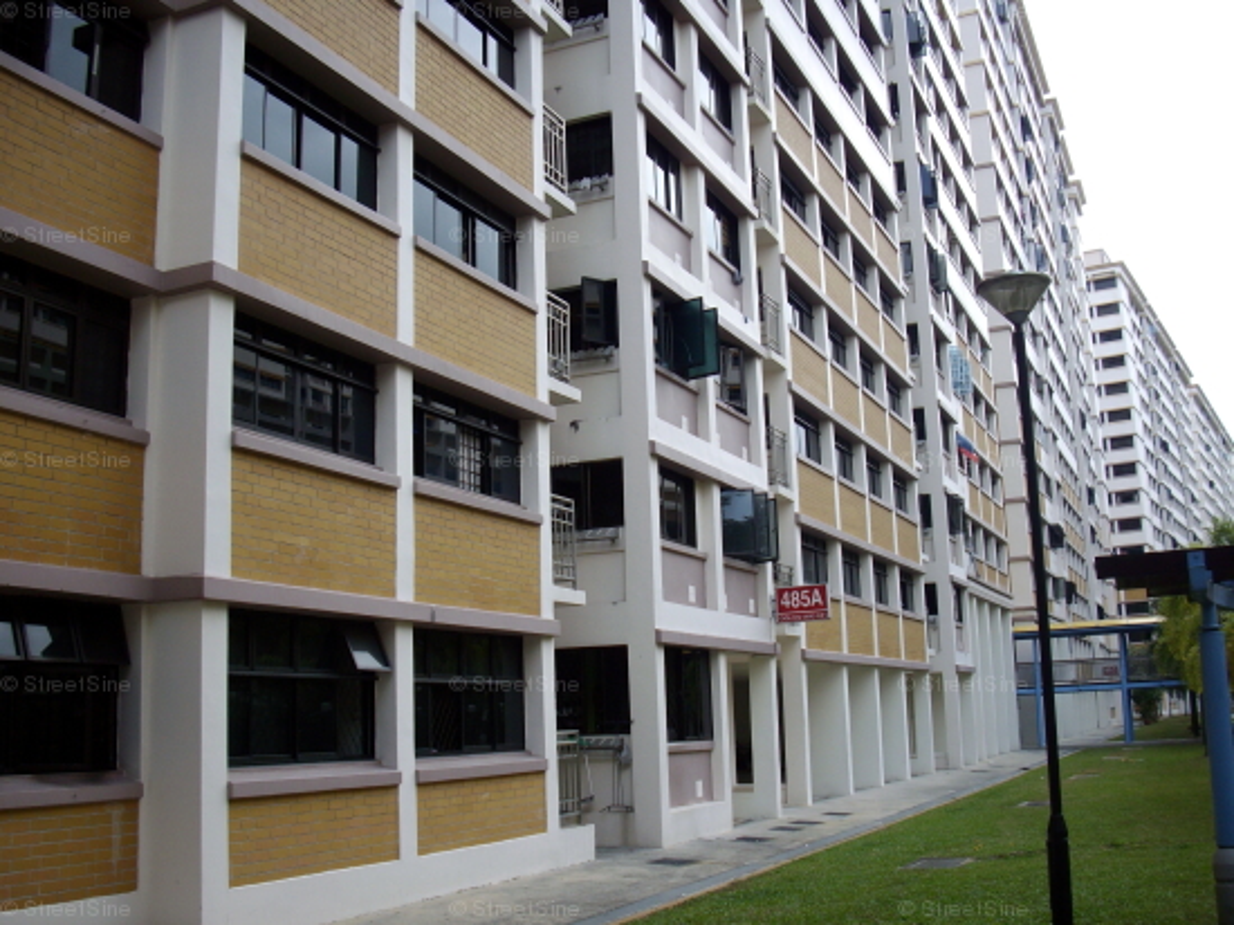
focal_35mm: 37
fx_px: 1318
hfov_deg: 50.2
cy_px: 462
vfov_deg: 38.6
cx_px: 617
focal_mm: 6.2
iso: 80
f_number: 2.8
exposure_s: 1/250
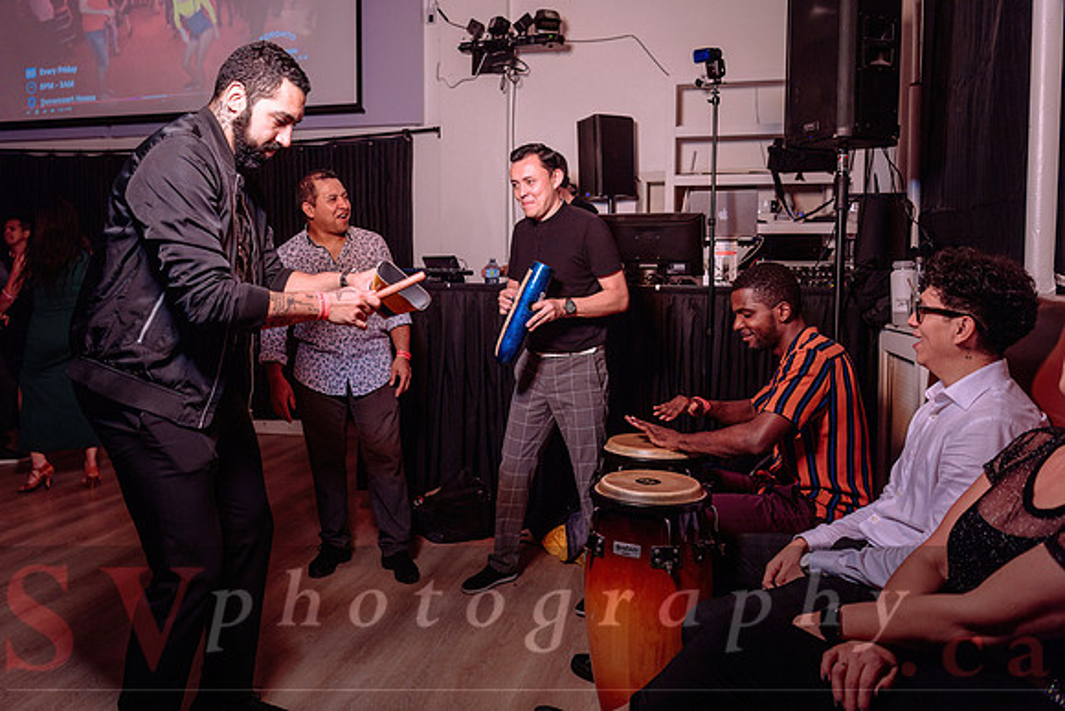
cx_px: 513
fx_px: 864
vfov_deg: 44.7
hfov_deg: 63.3
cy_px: 327
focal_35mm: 29
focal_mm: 27
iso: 800
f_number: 3.2
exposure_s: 1/80
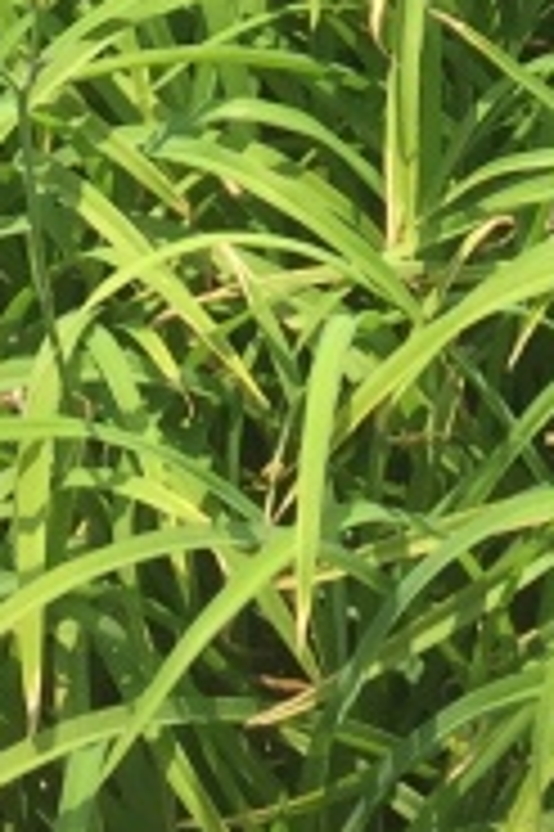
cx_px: 486
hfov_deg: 7.9
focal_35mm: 174
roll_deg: +4.9
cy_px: -897
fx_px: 4024
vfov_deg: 10.7
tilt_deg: -27.1
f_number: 2.2
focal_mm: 4.15
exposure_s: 1/1236
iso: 32
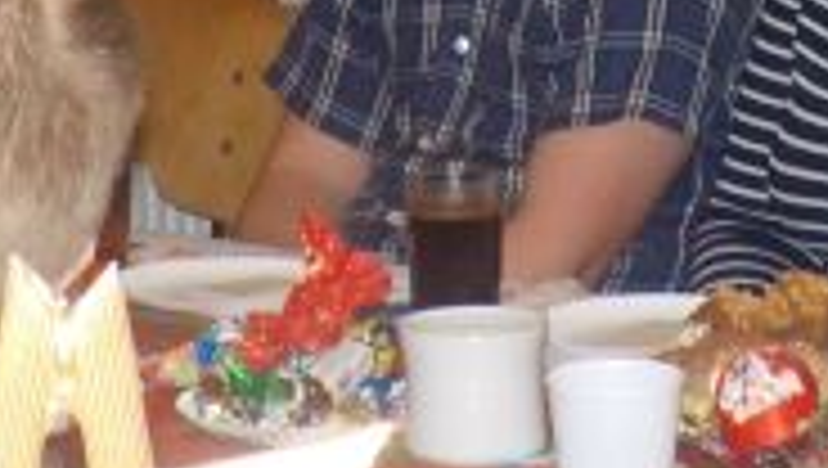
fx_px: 3121
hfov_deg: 15.1
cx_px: 572
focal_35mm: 142
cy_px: -432
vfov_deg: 8.2
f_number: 3.3
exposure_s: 1/30
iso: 200
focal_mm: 4.1
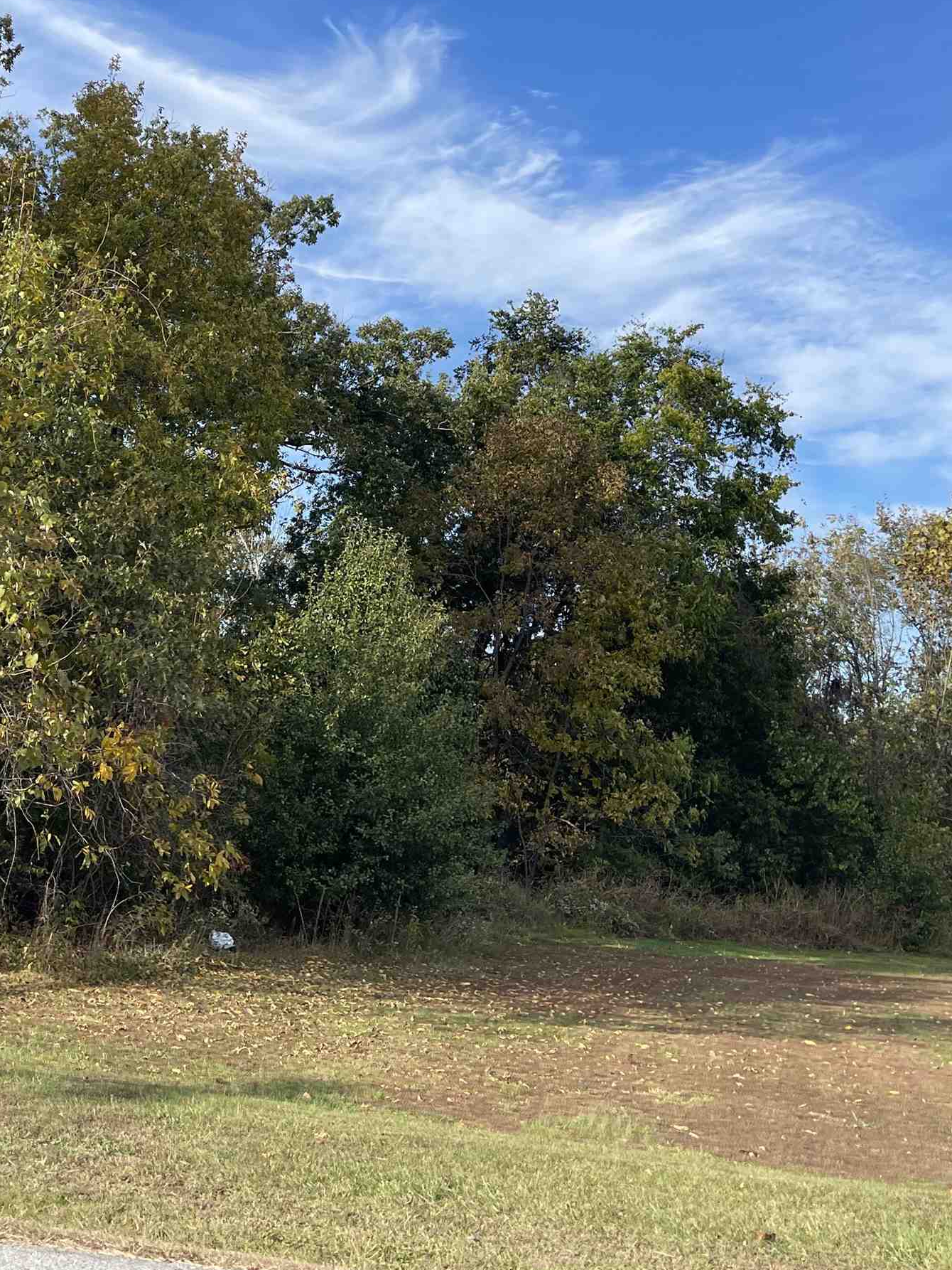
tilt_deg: +12.9
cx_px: 305
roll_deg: -1.3
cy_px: 490
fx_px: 1576
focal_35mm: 43
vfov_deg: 43.6
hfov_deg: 33.3
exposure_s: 1/1821
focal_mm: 5.1
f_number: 1.6
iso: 32
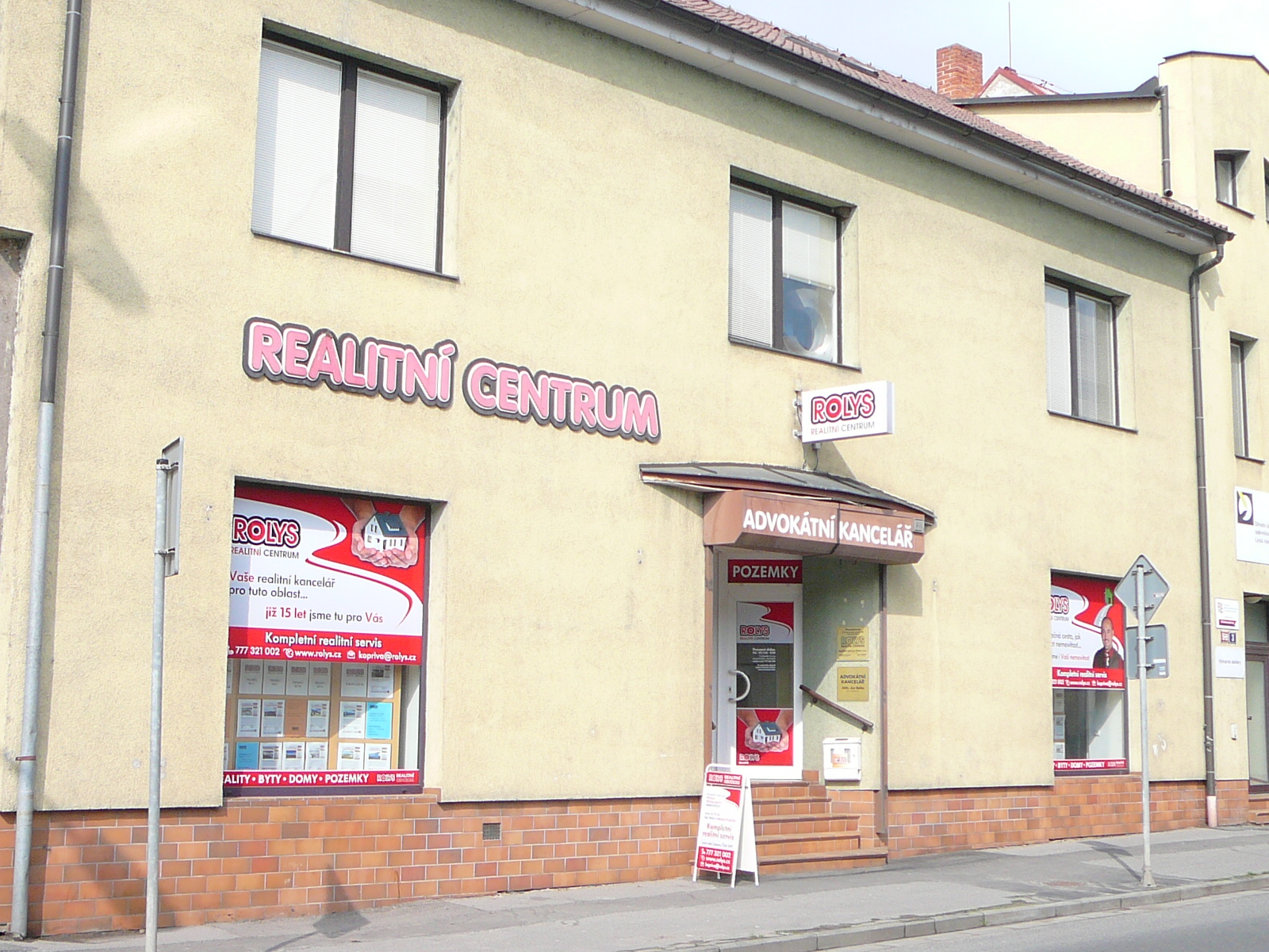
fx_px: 1760
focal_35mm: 48
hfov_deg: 39.7
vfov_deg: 30.3
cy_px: 476
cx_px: 634
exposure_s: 1/640
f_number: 3
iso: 80
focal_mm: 5.6
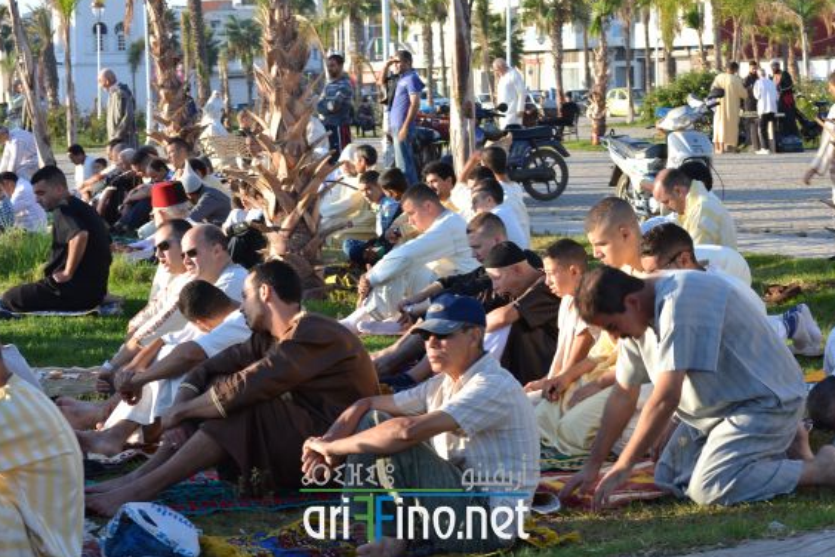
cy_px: 295
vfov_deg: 14.6
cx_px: 418
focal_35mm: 94
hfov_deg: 21.8
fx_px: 2170
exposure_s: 1/160
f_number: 6.3
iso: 100
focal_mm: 55
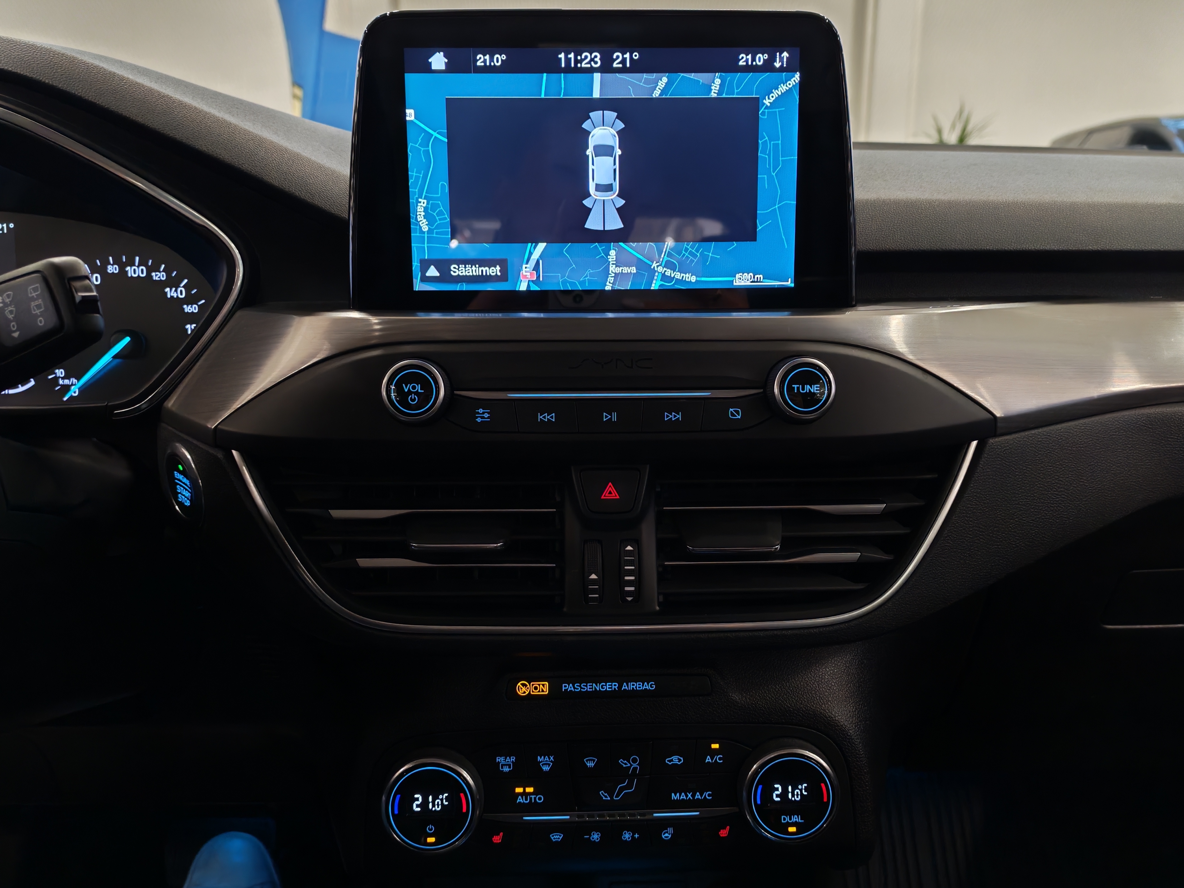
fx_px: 1060
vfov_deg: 45.4
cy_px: 444
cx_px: 592
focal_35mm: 31
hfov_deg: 58.4
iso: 800
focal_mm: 6.12
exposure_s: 1/50
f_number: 1.9
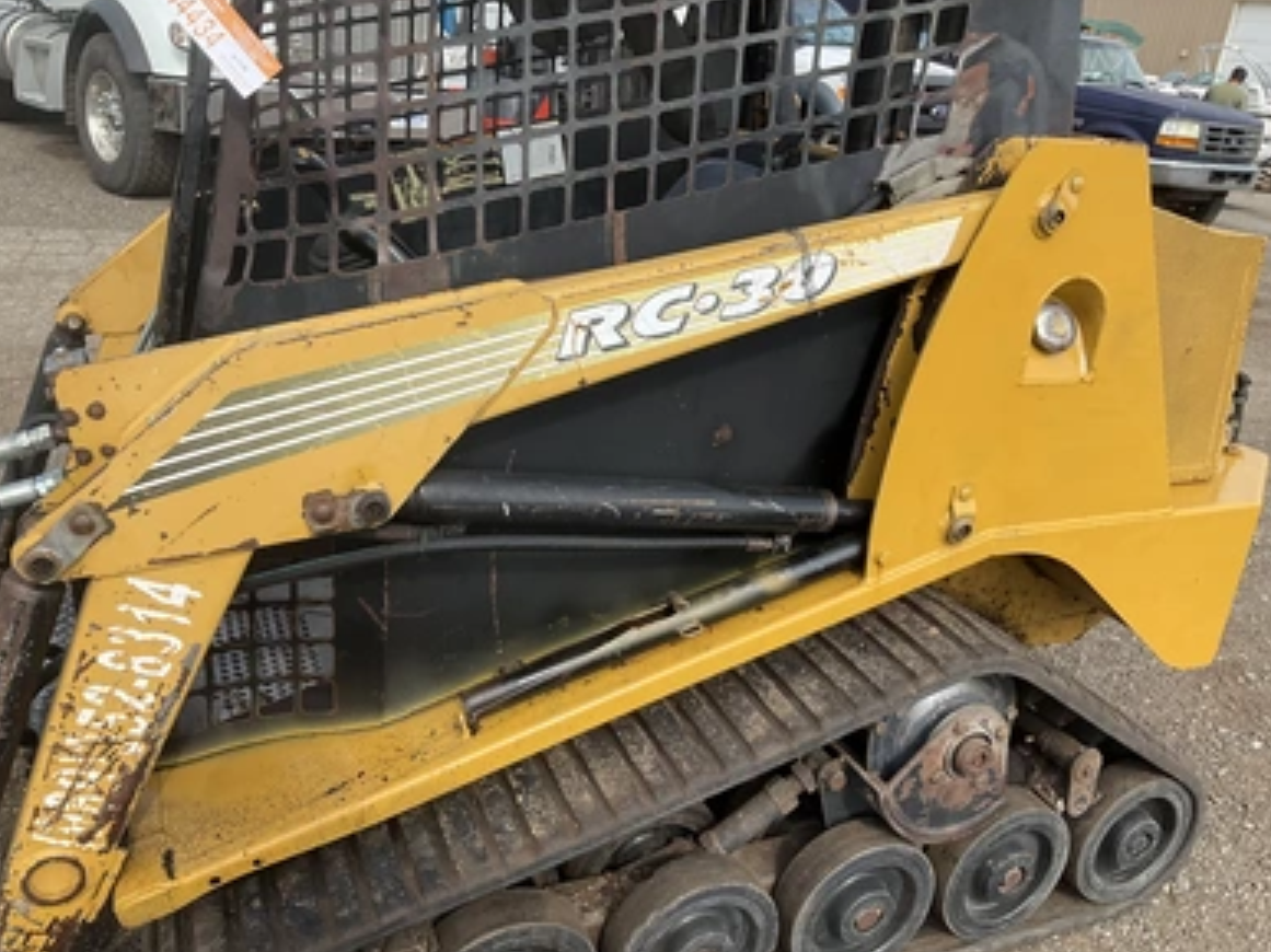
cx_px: 640
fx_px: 1101
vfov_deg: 46.8
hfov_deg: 60.0
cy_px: 473
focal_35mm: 30
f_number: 1.8
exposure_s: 1/1035
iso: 25
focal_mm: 3
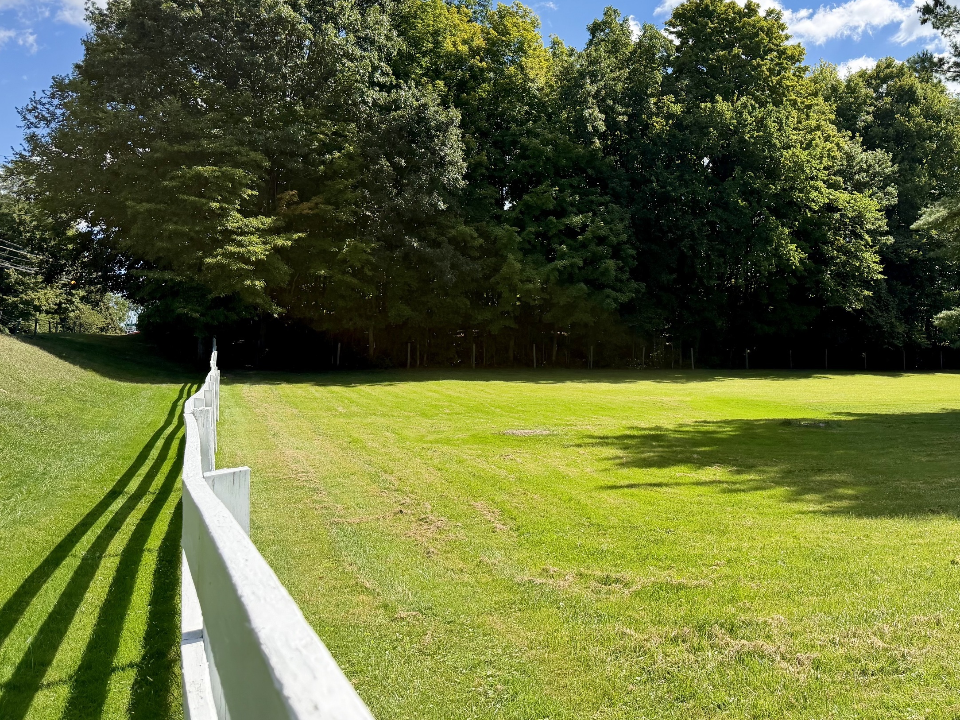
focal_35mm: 34
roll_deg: +0.6
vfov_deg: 41.6
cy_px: 294
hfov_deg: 52.8
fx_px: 943
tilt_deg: +3.5
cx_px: 645
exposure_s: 1/4975
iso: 125
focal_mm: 6.76
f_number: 1.78
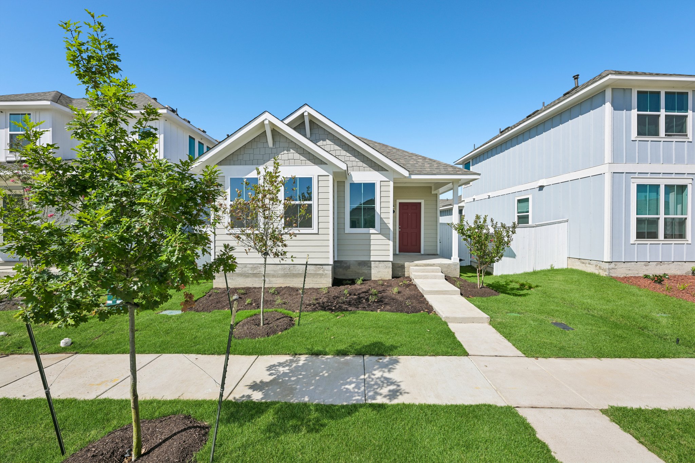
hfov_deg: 104.3
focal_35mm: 14
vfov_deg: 81.2
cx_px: 348
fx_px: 270
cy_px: 232
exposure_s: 1/750
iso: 100
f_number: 6.7
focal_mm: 14
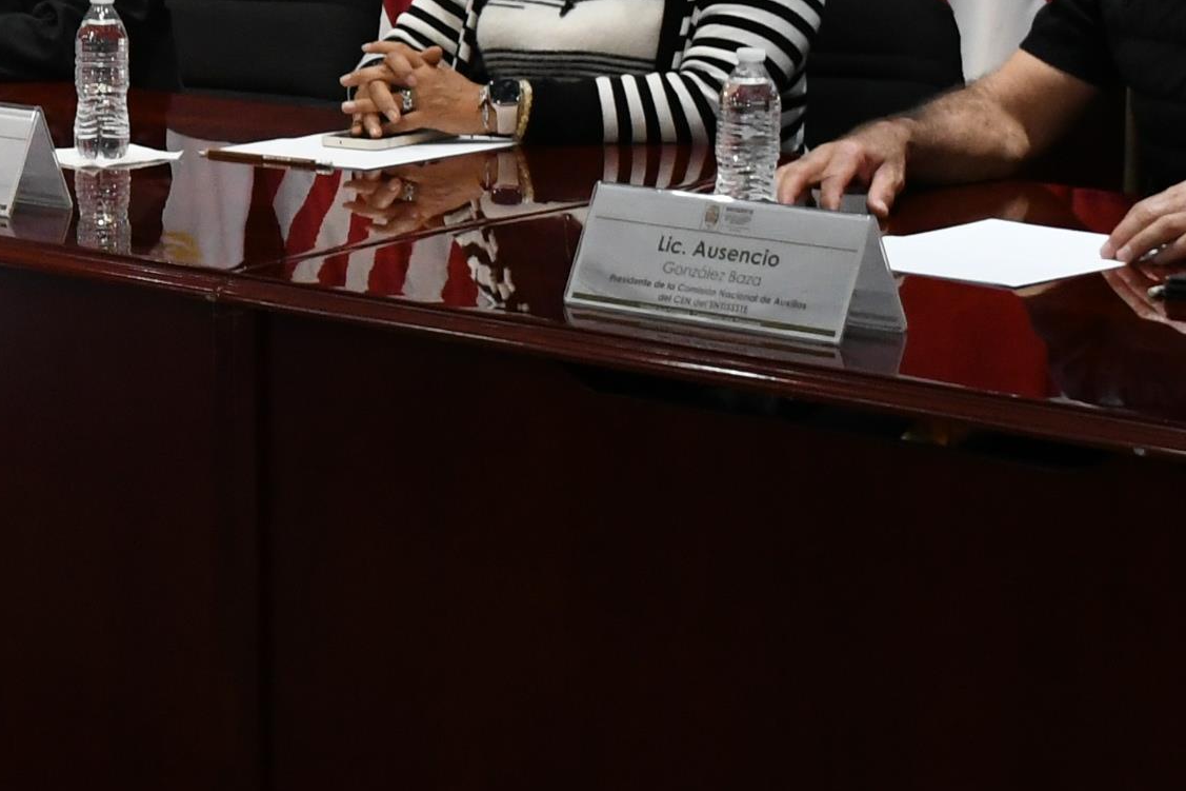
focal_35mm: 126
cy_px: -107
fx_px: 4150
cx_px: -422
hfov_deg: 15.4
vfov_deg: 10.7
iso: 2000
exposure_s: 1/100
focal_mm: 23
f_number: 5.6
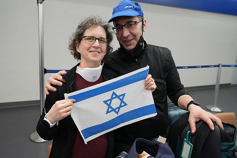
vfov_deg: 46.4
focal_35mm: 28
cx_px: 115
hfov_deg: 65.4
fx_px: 184
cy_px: 79
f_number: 5.6
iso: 6400
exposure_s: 1/80
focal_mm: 27
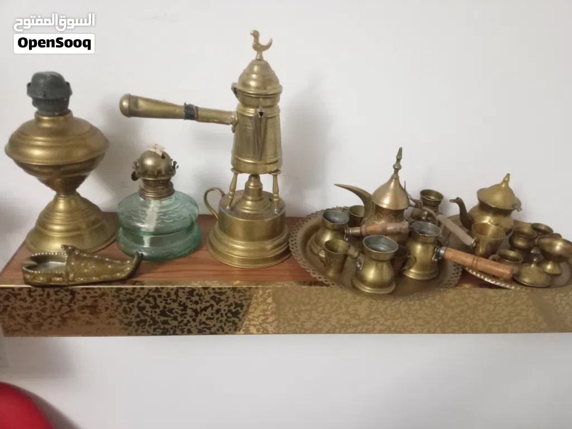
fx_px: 446
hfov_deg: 65.3
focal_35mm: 27
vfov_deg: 51.4
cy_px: 214
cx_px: 286
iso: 3549
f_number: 1.8
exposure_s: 1/16.7
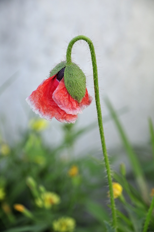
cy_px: 116
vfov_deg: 16.1
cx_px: 77
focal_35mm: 128
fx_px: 820
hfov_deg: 10.7
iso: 200
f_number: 5.6
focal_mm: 85
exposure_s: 1/125
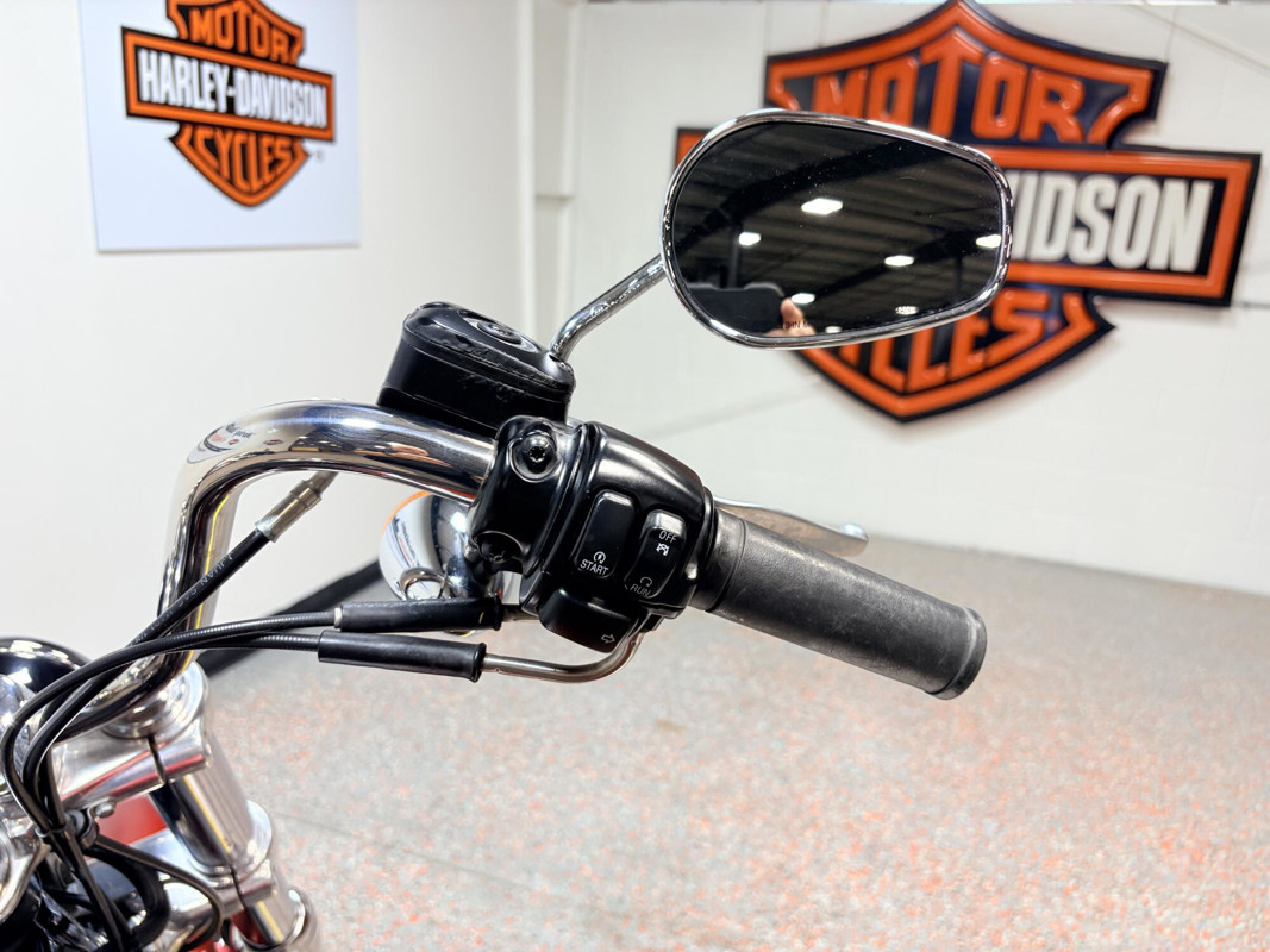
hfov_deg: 67.3
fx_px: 954
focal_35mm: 26
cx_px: 635
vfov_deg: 53.1
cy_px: 476
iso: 50
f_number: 1.6
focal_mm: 5.96
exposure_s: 1/139
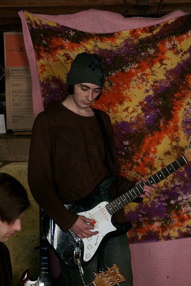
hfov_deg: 15.2
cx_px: 96
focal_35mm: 90
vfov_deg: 22.6
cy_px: 143
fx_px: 716
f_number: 2.8
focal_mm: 60
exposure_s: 1/25
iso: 400
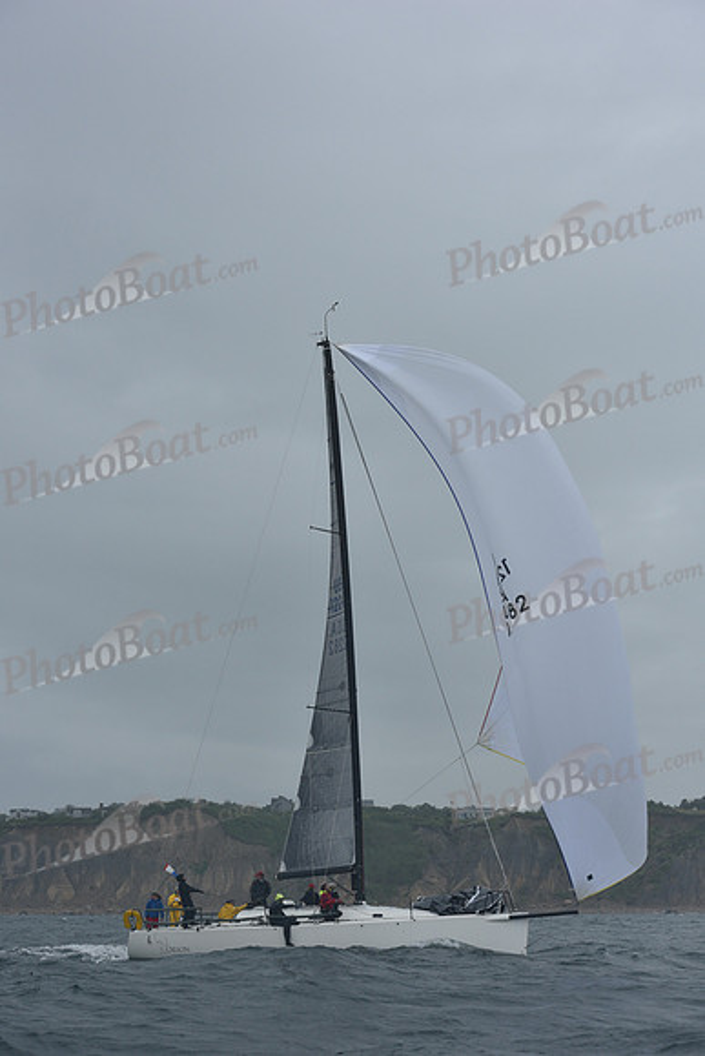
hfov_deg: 19.5
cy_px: 528
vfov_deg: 28.8
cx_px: 352
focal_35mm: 70
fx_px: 2055
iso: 320
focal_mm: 70
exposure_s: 1/1000
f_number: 8
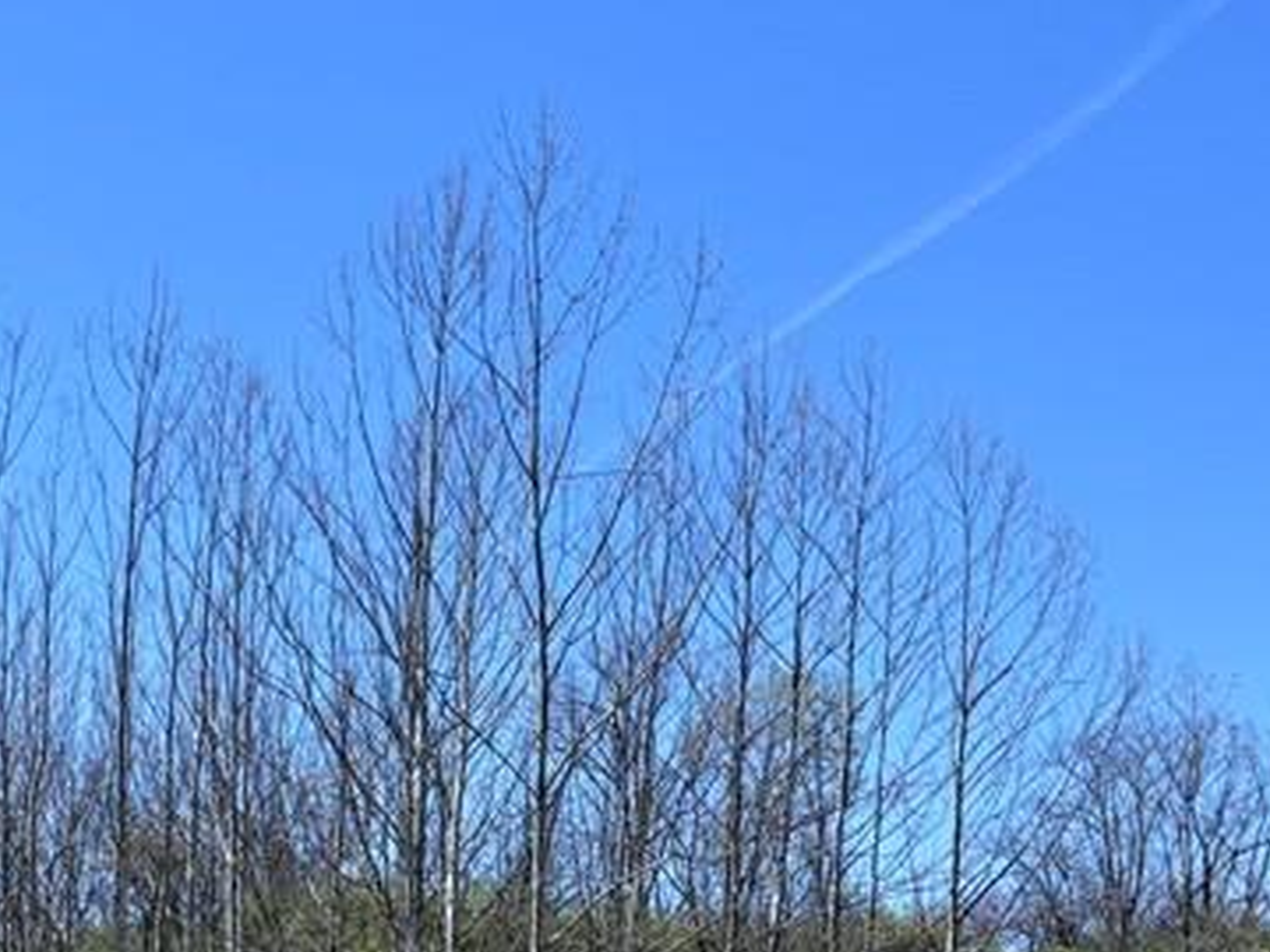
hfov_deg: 25.8
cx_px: 243
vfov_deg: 19.0
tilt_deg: +3.3
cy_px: 1097
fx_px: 2715
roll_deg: -2.3
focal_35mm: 74
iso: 50
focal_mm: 5.96
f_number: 1.6
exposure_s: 1/2778
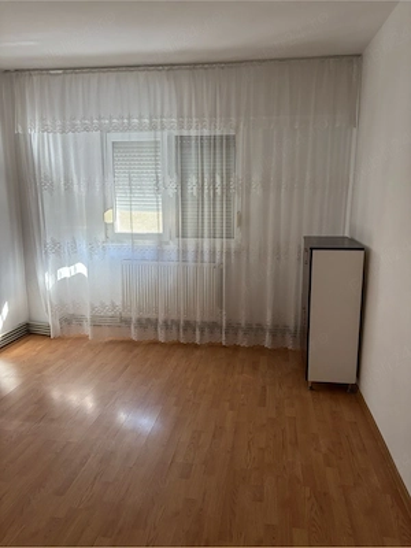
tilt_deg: -11.2
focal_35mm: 26
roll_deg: +0.0
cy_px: 274
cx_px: 206
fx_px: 412
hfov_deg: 53.1
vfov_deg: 67.3
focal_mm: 5.96
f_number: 1.6
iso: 125
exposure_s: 1/78
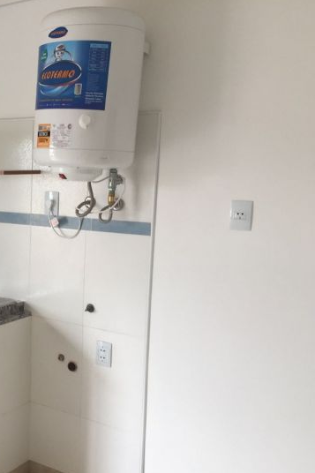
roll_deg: -1.0
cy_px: 261
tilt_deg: -6.9
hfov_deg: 27.5
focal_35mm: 45
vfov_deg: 43.6
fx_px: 591
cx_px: -24
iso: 32
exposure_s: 1/50
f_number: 2.2
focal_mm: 4.15
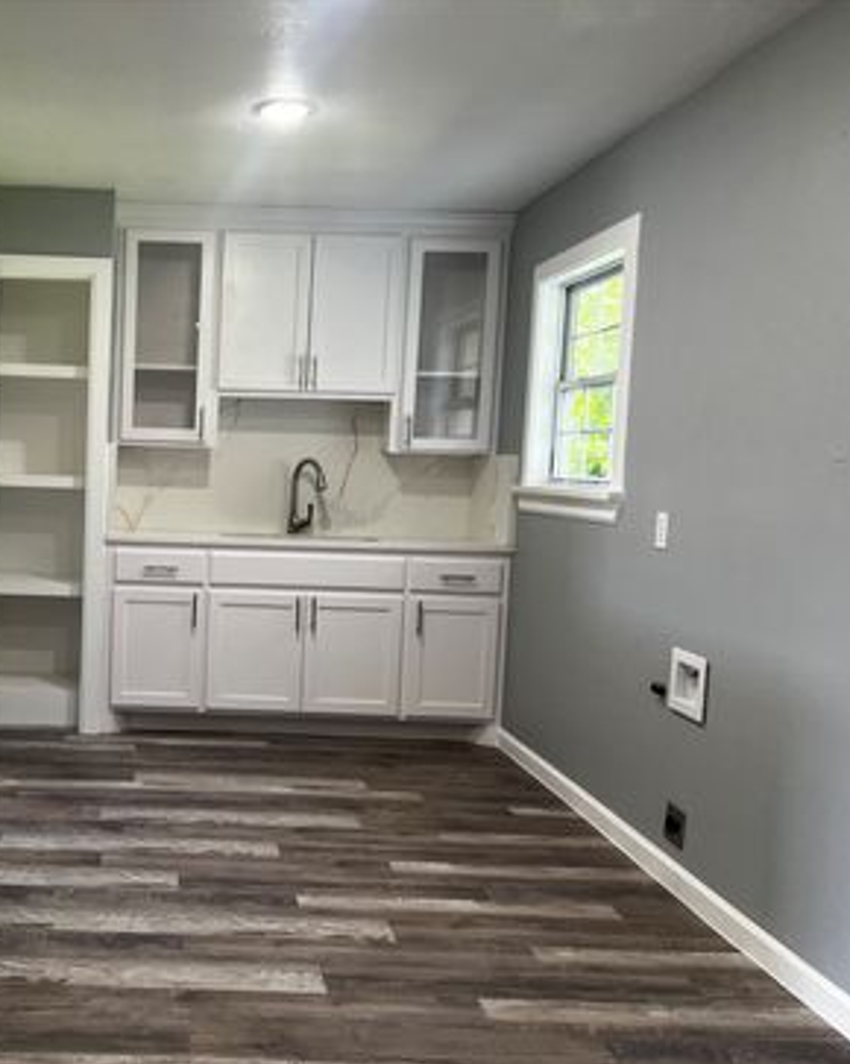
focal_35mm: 35
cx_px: 149
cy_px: 544
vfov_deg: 51.6
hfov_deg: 40.2
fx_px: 1102
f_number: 1.5
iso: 100
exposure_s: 1/120
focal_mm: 5.7
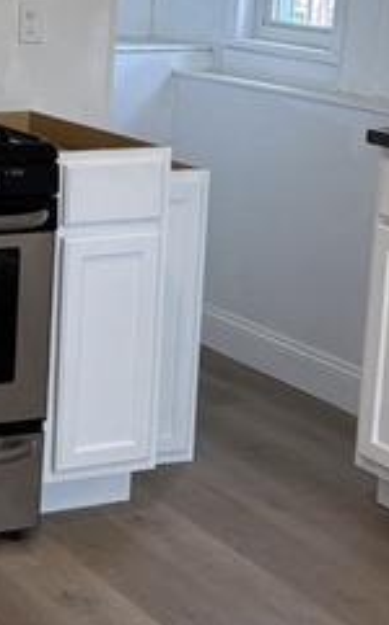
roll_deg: -2.8
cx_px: -182
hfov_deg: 13.9
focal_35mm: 88
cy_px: 109
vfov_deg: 23.2
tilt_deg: -8.4
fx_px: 1497
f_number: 1.6
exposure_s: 1/120
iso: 80
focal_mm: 5.96
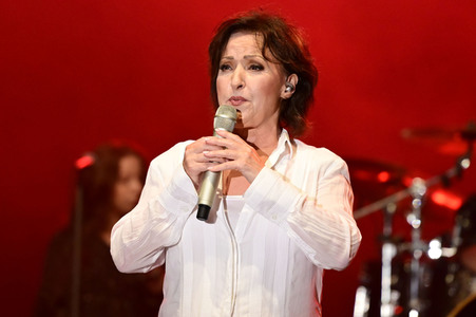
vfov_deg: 7.4
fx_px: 2444
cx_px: 238
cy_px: 158
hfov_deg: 11.1
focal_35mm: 185
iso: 8000
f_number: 3.2
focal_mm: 185
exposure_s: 1/640
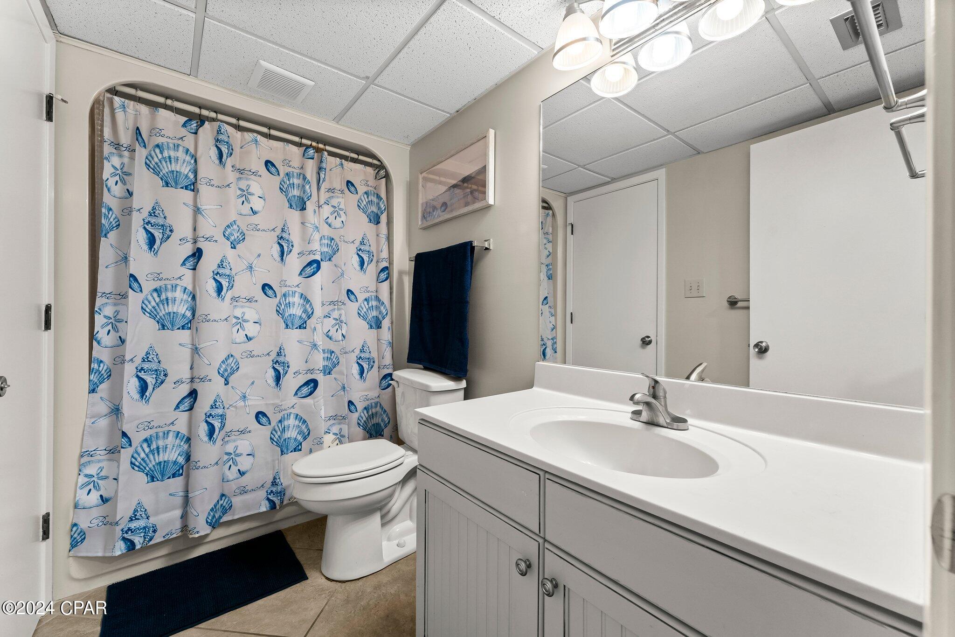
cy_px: 318
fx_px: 371
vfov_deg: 81.2
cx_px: 478
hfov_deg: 104.3
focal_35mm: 14
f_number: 8
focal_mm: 14
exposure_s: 1/5
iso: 500
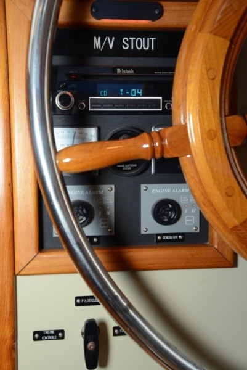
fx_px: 452
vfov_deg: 44.5
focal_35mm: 44
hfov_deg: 30.6
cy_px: 185
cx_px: 124
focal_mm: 44
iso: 1600
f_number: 8
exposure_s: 1/60
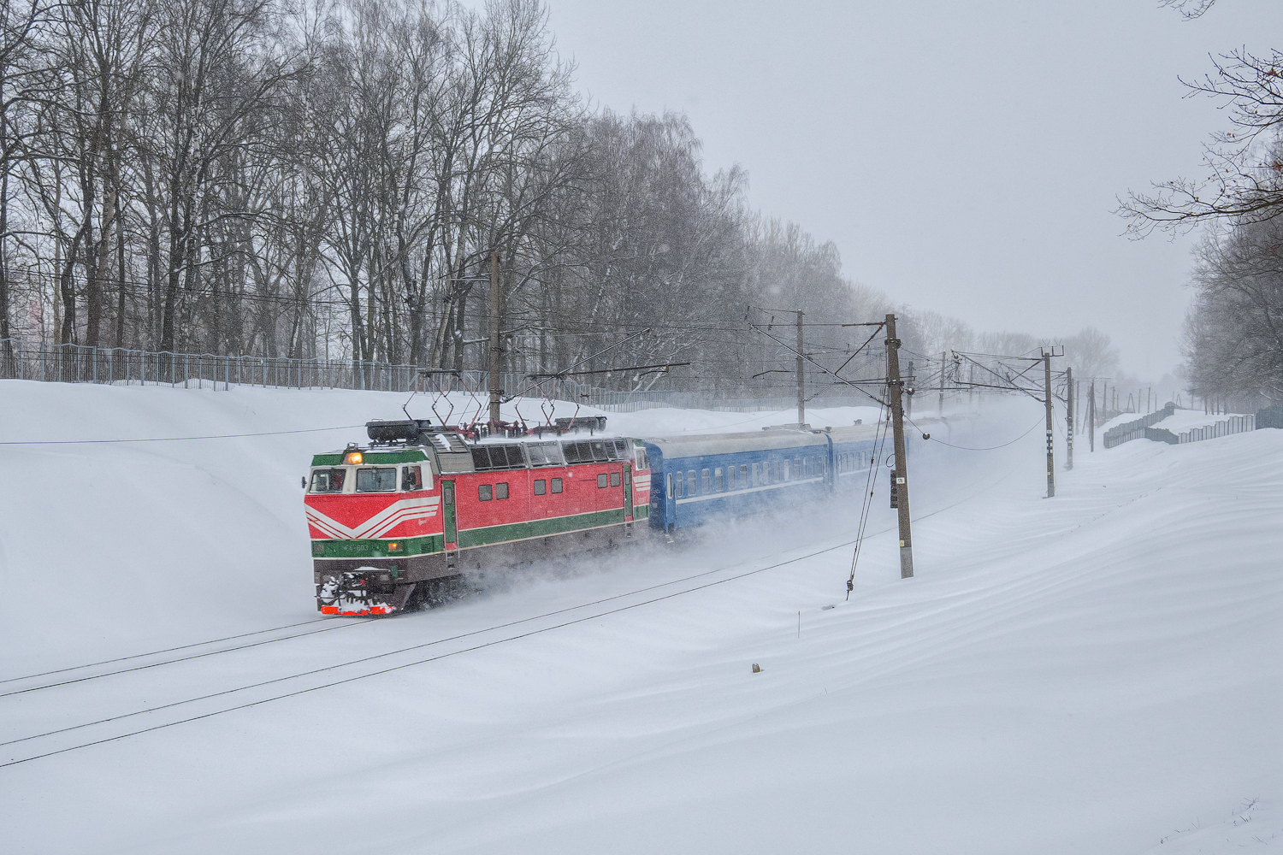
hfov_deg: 43.0
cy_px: 428
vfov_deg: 29.4
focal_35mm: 46
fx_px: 1630
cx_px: 642
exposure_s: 1/320
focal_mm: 30.5
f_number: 6.3
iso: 800
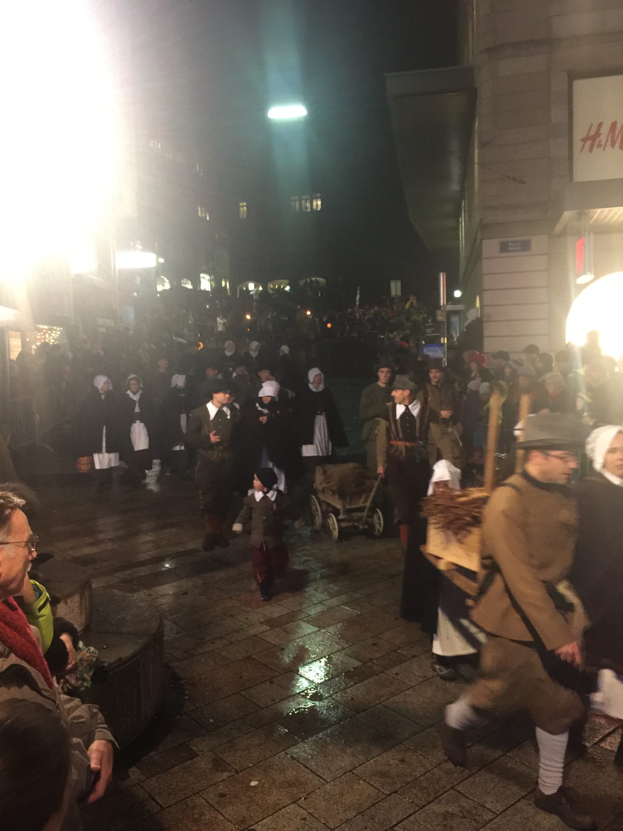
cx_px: 312
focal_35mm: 29
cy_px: 416
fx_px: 696
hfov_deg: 48.2
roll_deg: +1.6
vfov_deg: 61.7
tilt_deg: -2.8
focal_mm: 4.15
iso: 100
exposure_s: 1/4
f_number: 2.2
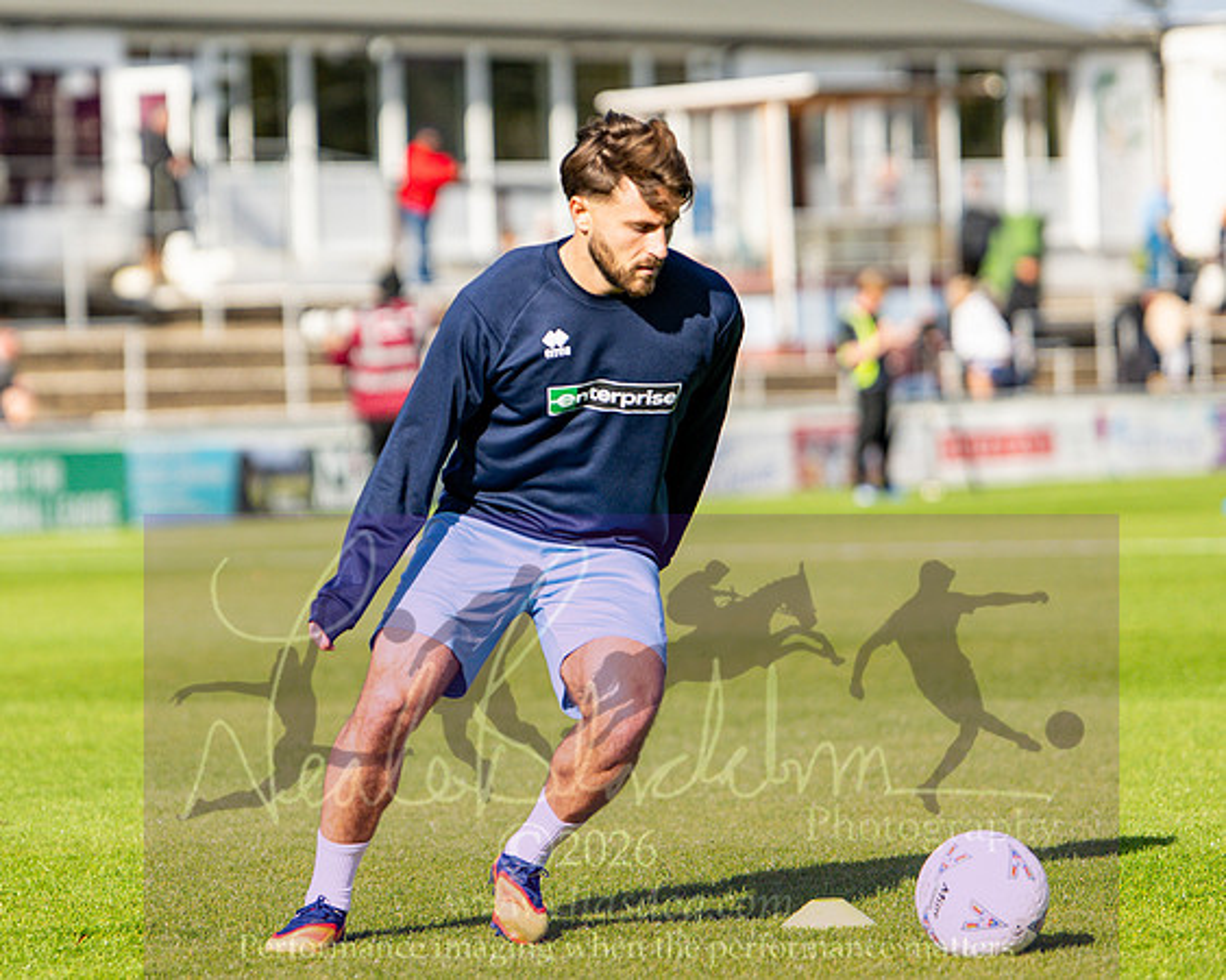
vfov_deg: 7.6
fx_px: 7373
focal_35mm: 203
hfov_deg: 9.5
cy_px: 315
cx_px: 449
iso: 100
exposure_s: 1/8000
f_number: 1.4
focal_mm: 85
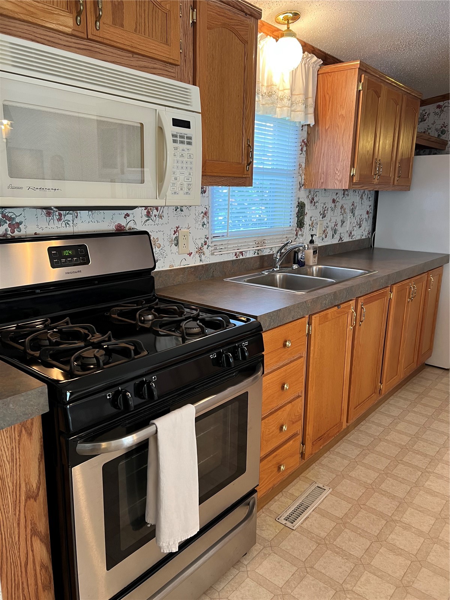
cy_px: 300
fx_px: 451
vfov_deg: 67.3
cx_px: 225
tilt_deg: -11.4
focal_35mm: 26
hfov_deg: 53.1
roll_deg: -0.3
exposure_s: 1/60
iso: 100
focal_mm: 5.7
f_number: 1.5
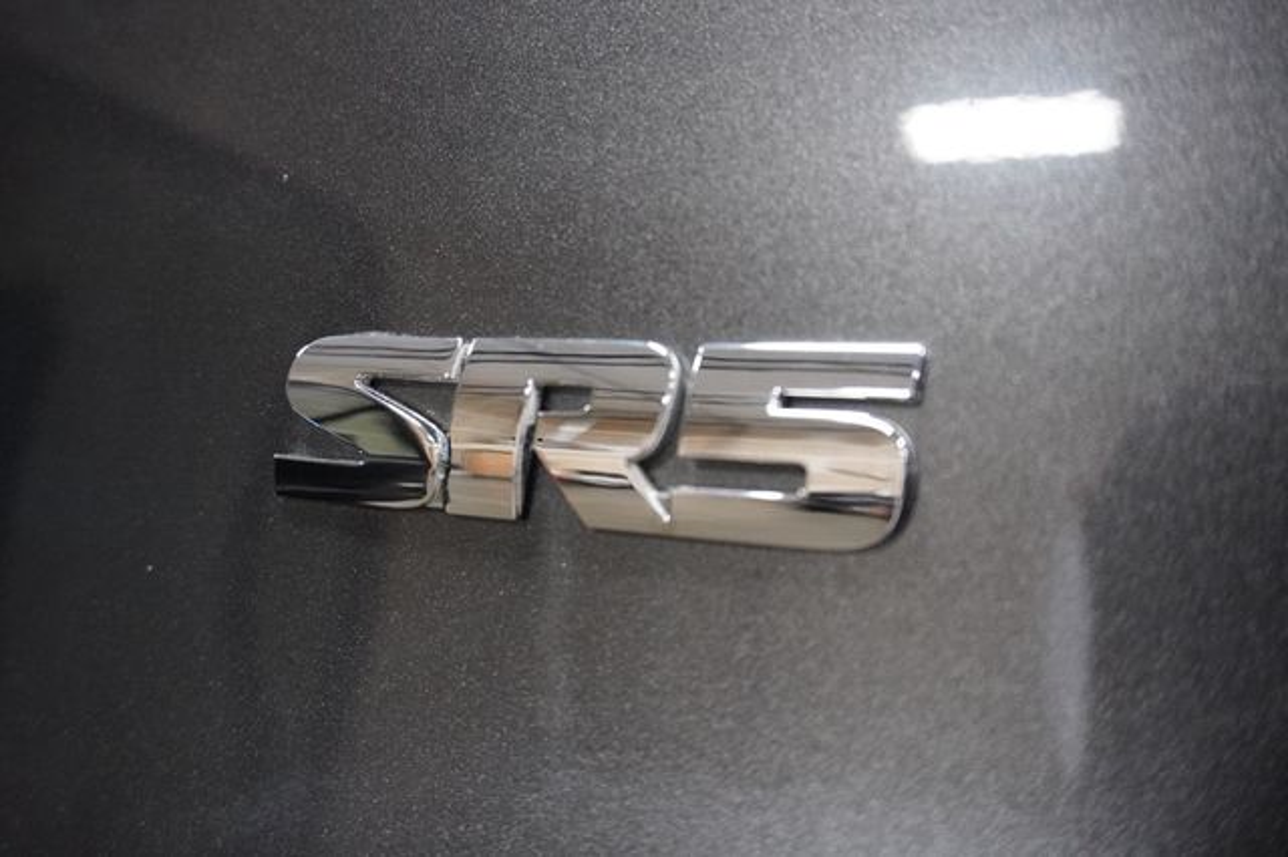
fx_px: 1180
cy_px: 428
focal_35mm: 33
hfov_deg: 57.2
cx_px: 644
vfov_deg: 39.9
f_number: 4
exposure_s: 1/160
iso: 6400
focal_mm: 22
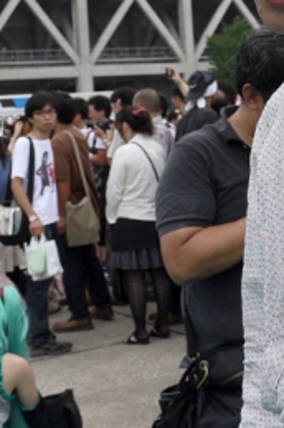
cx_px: 304
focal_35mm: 82
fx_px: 973
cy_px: 96
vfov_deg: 24.5
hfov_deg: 16.2
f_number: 5
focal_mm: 17
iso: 200
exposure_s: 1/1300
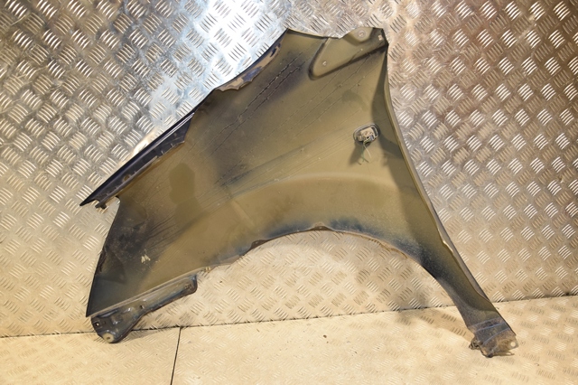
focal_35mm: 32
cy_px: 192
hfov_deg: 59.5
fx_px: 505
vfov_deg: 41.7
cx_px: 289
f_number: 5
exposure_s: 1/200
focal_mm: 21
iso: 800
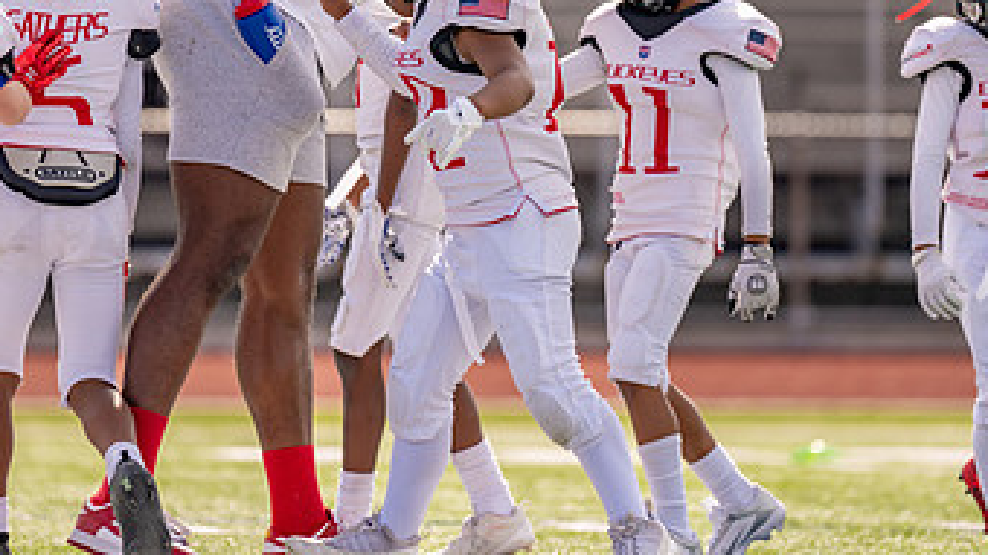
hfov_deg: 5.4
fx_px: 10450
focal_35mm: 399
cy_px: 87
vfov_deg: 3.0
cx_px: 398
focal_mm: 200
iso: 100
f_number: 2.8
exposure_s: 1/1600
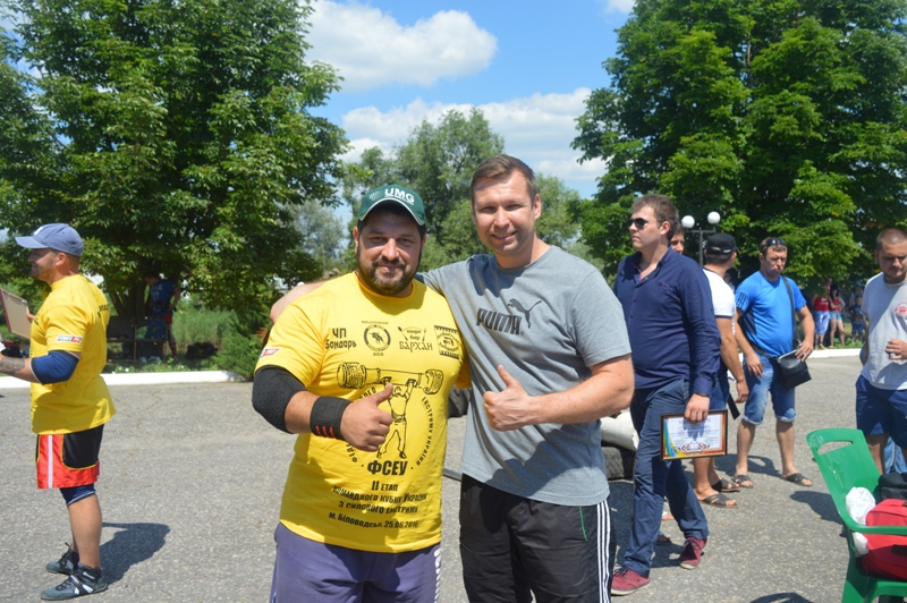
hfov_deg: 59.5
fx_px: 793
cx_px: 454
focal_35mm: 32
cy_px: 302
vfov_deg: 41.6
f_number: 7.1
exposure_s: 1/2000
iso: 400
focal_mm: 21
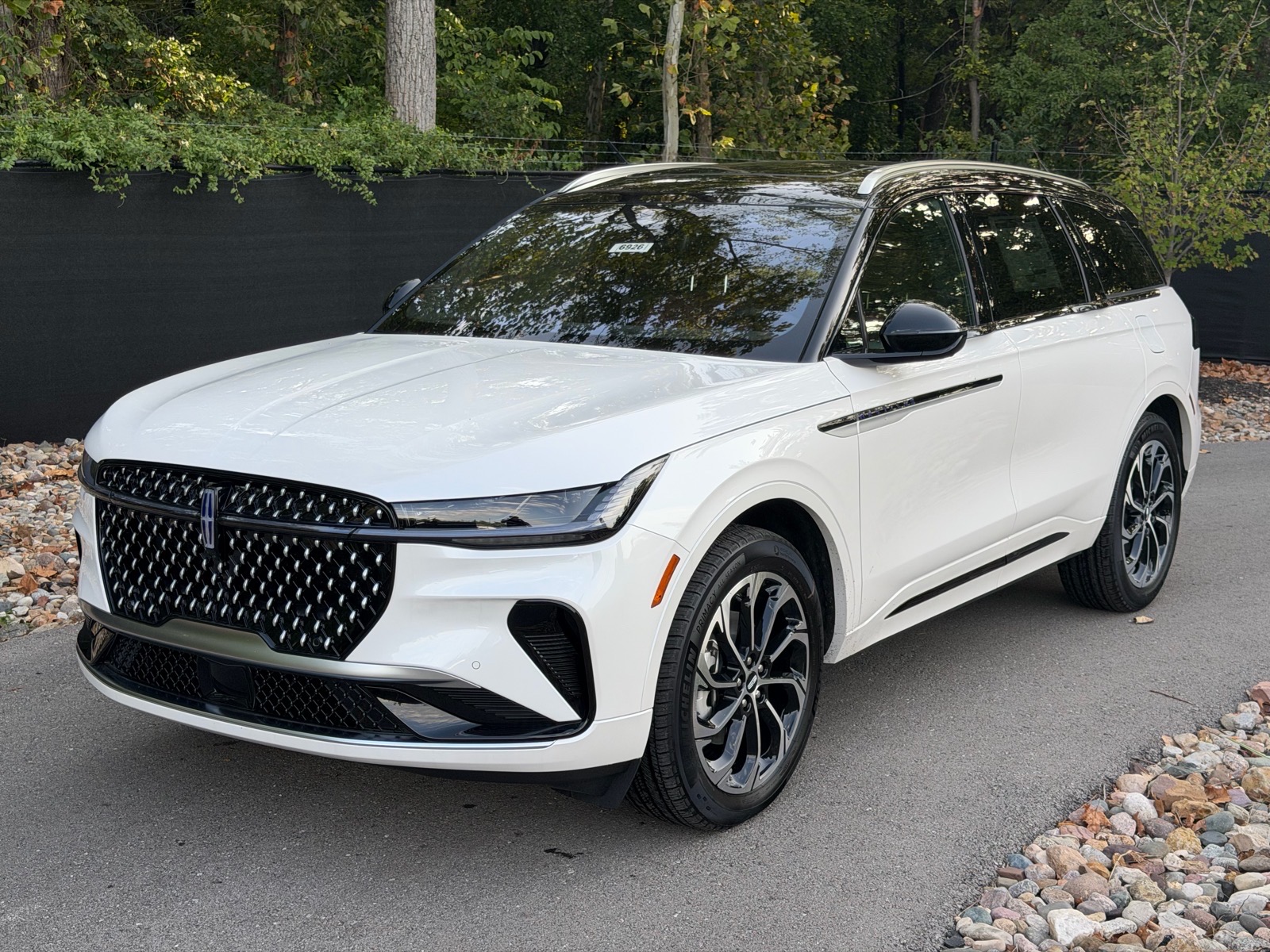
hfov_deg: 39.7
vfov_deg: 30.3
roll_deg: -2.3
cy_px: 476
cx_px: 635
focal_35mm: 48
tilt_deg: -10.8
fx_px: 1761
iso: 64
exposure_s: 1/675
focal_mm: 6.76
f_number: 1.78
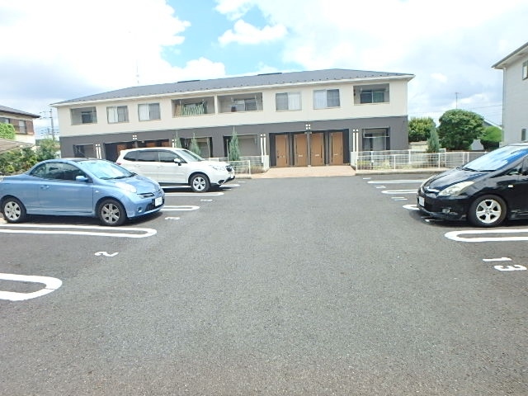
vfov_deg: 63.4
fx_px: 320
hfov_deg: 79.0
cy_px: 198
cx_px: 264
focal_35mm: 21
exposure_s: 1/800
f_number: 3.5
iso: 125
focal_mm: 3.7
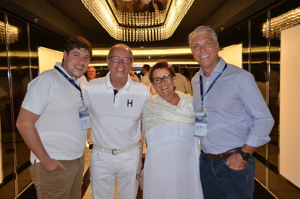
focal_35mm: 34
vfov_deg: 38.2
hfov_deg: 55.2
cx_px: 150
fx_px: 287
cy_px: 100
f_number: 3.8
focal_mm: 23
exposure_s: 1/60
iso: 800
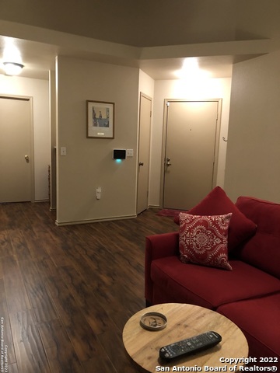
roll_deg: -0.5
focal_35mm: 28
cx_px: 140
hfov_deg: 49.7
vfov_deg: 63.4
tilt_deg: -6.3
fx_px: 302
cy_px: 186
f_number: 1.8
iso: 100
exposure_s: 1/5
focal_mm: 3.99
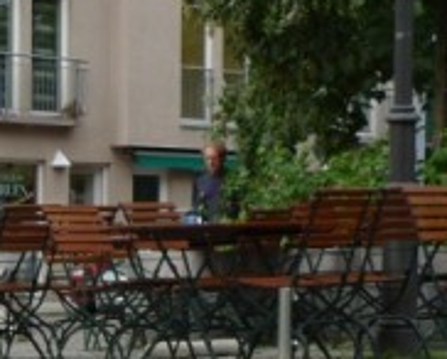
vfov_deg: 9.6
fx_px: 2092
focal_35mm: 158
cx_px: -282
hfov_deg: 11.5
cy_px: 471
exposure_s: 1/400
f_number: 2.8
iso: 80
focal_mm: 9.3
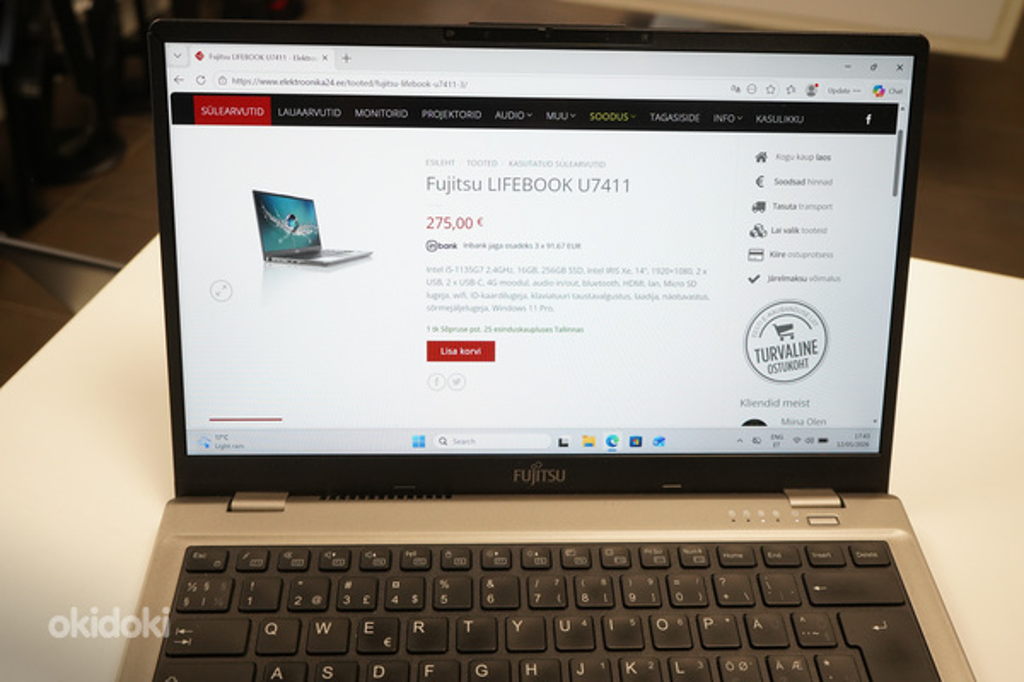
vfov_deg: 41.1
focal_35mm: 32
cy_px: 341
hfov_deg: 58.7
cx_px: 512
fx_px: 910
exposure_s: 1/100
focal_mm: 32
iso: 2000
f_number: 7.1
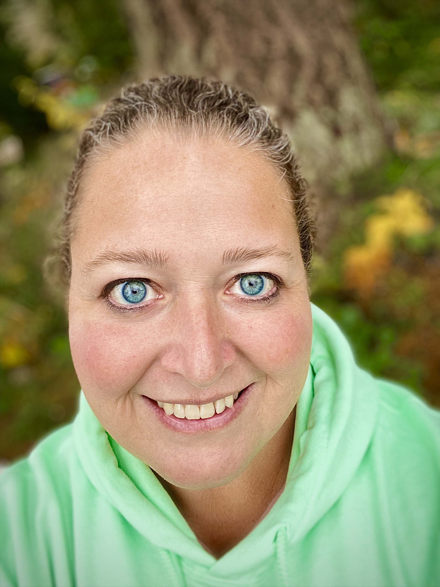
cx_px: 220
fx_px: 508
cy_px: 294
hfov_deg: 46.8
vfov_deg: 60.0
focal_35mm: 30
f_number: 2.2
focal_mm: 2.71
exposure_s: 1/122
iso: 32
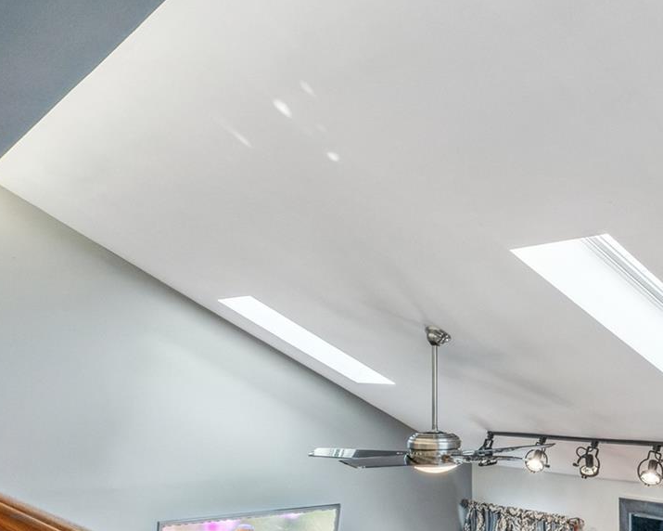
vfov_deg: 33.2
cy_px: 468
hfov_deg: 40.4
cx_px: 567
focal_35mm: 43
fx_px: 844
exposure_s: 1/80
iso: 640
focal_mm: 16
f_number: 5.6
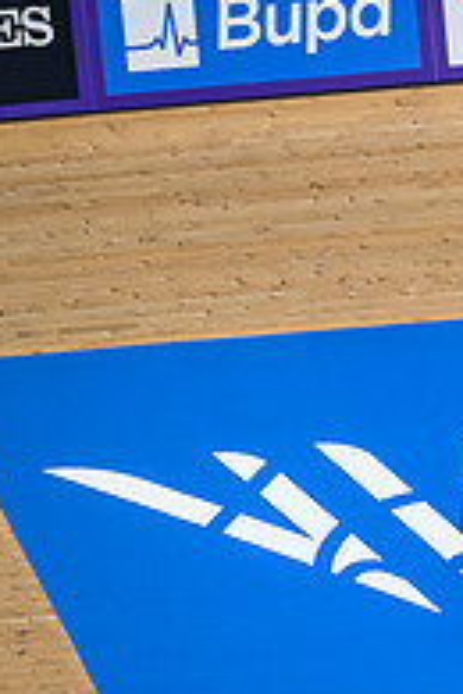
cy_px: 451
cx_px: 839
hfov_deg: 1.8
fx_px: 14525
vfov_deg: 2.7
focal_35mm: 753
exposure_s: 1/2500
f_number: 3.5
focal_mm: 200
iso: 4000
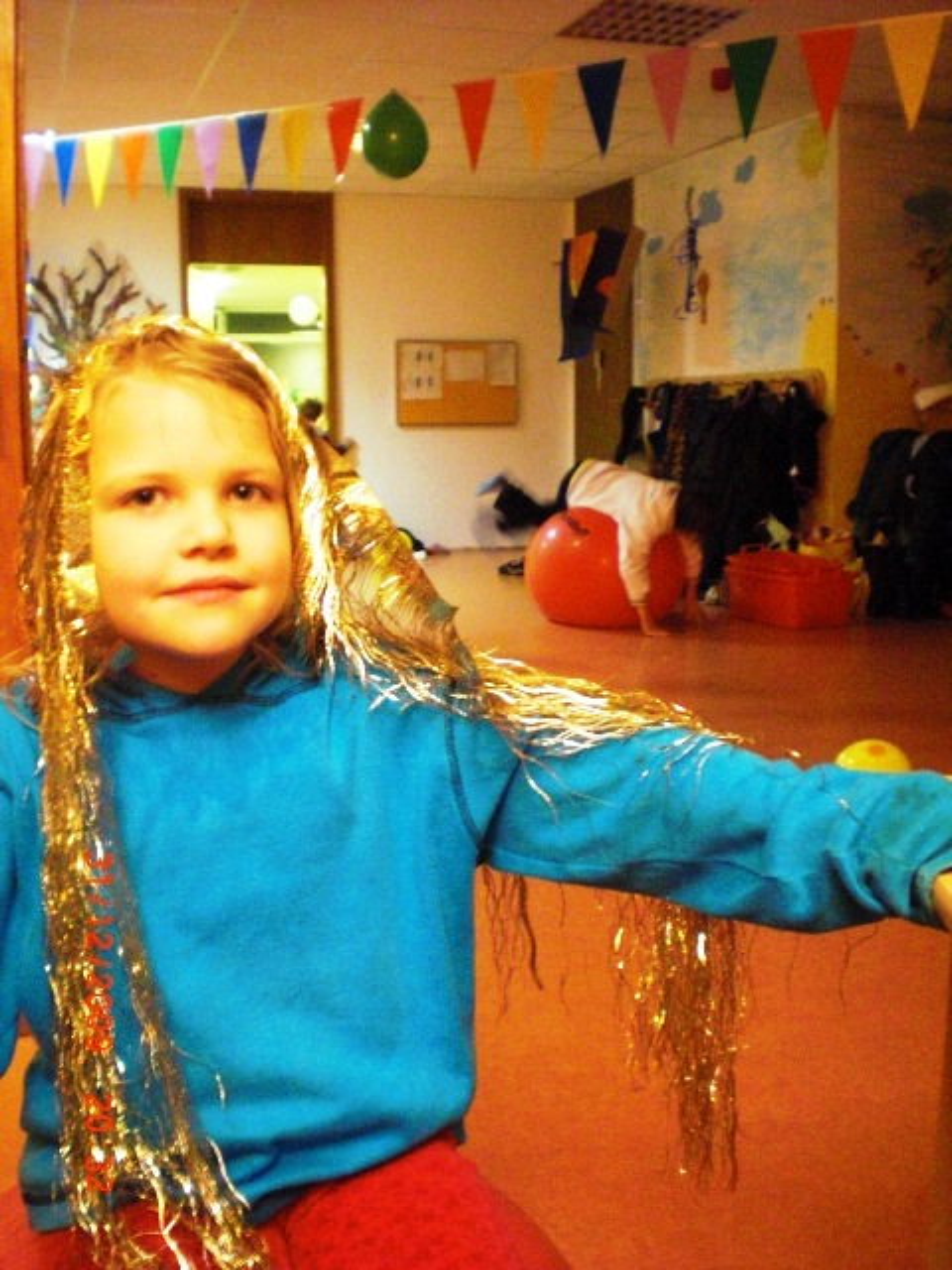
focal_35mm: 38
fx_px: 1393
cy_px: 635
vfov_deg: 49.0
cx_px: 476
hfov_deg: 37.7
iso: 800
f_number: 3.1
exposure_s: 1/8
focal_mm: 6.3
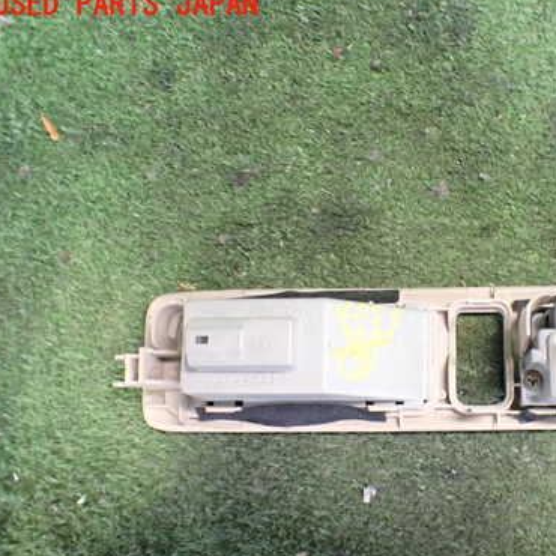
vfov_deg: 39.1
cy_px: 325
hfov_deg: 37.9
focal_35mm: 43
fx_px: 781
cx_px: 436
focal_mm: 5.4
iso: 1000
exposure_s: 1/30
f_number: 2.3
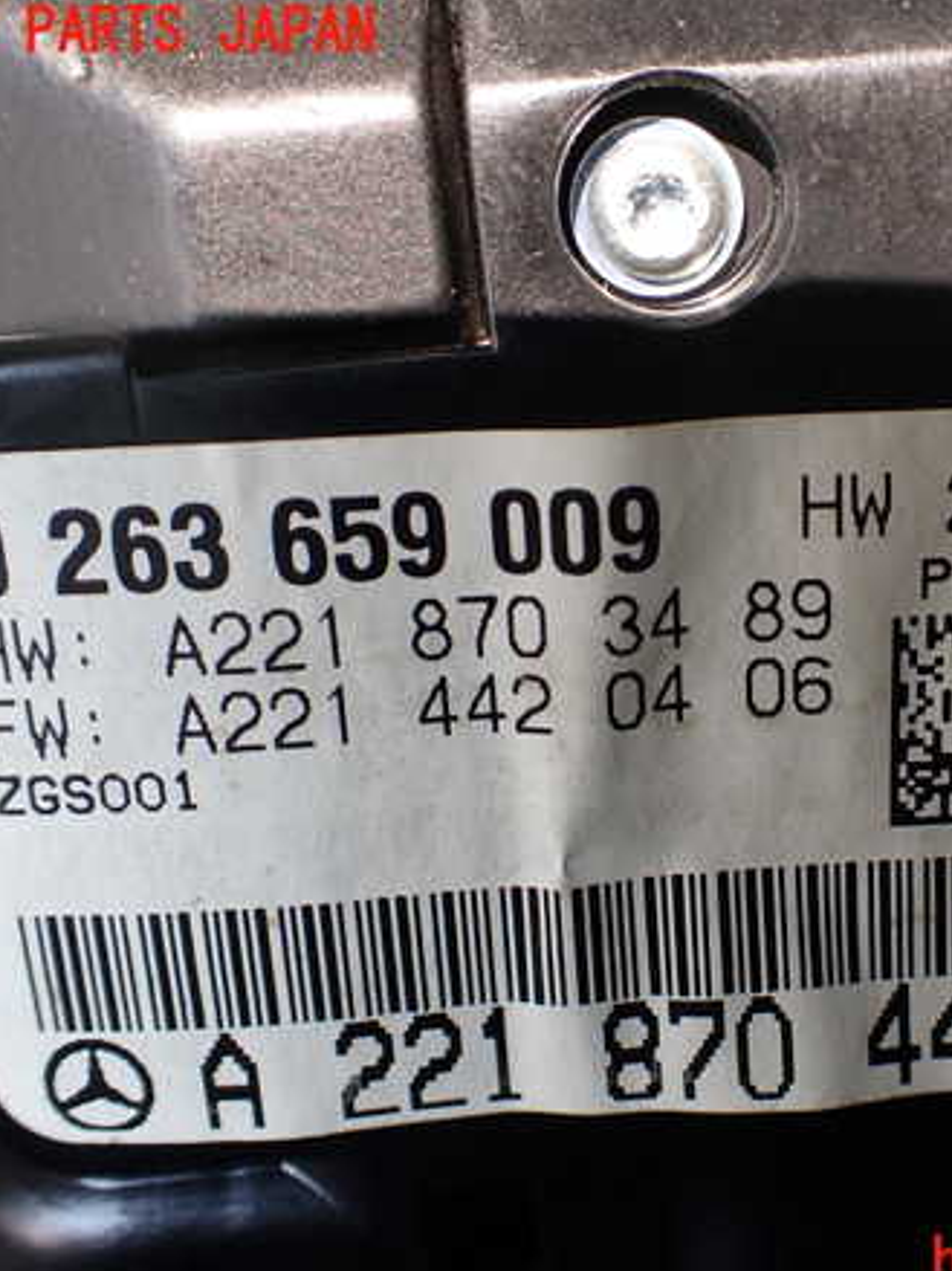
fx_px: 1504
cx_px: 718
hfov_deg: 34.4
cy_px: 649
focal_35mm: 41
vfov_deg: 45.8
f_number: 3.2
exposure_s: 1/160
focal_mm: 5.4
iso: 100
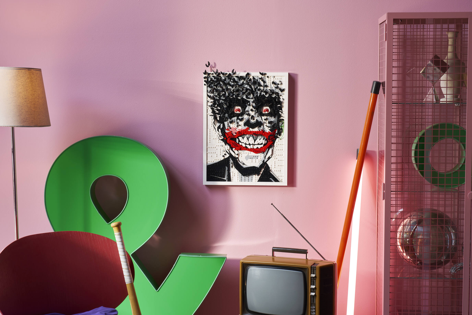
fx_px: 891
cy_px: 158
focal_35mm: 68
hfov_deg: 29.7
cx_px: 236
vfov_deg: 20.0
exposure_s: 1/4
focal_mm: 68
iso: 100
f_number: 10
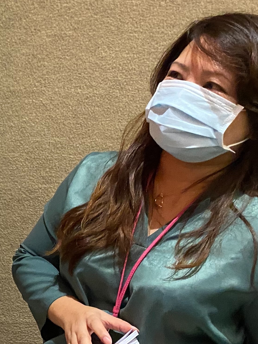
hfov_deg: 18.5
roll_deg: -1.2
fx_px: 706
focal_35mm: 71
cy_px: 161
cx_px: -120
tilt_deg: -13.4
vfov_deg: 27.4
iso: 400
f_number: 1.8
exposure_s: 1/40
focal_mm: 4.25
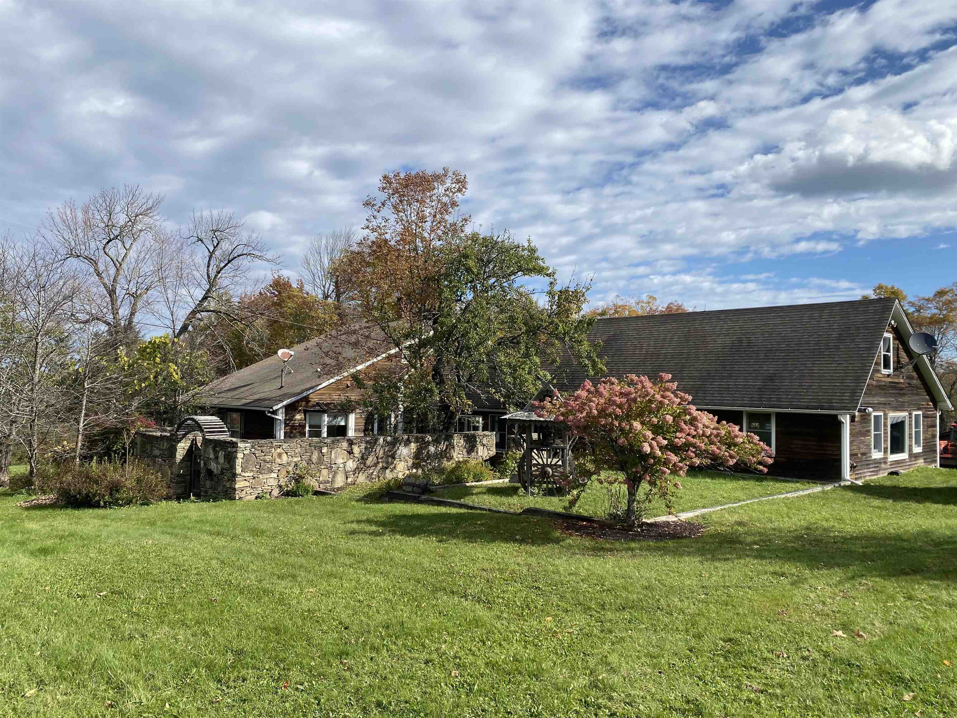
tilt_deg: +1.9
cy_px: 359
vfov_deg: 53.1
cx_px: 478
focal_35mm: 26
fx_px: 719
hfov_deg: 67.3
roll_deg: -1.2
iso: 32
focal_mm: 4.25
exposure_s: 1/3125
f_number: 1.8
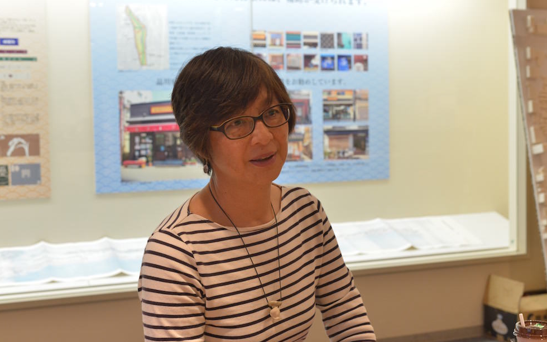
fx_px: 775
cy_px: 167
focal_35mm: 52
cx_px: 274
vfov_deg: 24.9
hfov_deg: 38.9
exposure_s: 1/50
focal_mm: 50
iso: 2000
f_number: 6.3
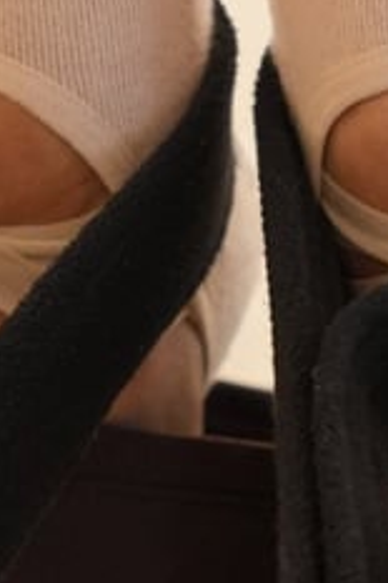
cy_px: 185
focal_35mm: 331
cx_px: 541
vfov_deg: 6.2
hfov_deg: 4.1
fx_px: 5366
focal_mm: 44.6
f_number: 2.8
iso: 1600
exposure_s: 1/80
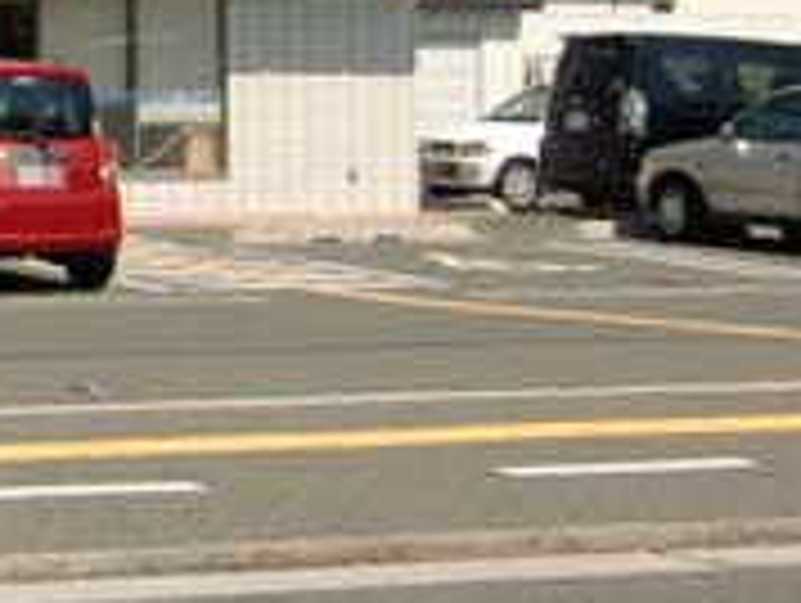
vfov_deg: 12.0
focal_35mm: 122
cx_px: -486
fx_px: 2827
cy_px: -58
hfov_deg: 14.7
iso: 64
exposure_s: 1/1000
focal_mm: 6.1
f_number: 3.6
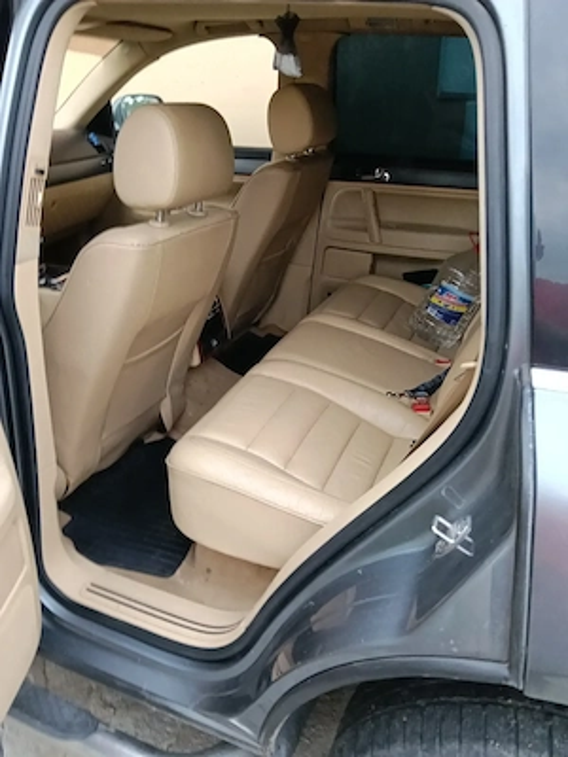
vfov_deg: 65.3
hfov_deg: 51.4
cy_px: 378
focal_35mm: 27
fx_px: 591
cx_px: 284
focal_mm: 3.98
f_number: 1.8
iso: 320
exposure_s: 1/33.3
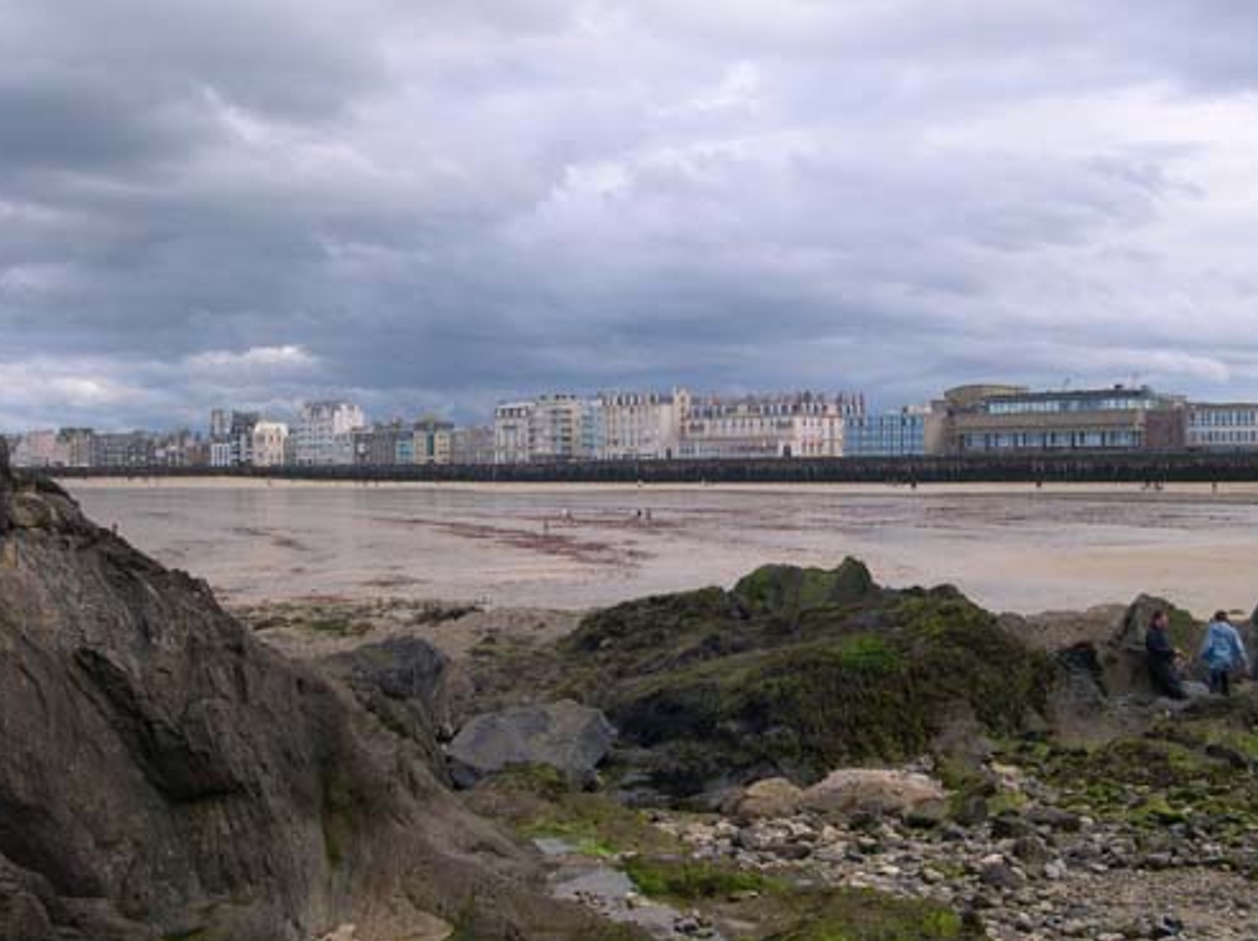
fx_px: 1525
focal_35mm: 42
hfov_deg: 44.8
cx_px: 639
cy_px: 477
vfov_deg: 34.3
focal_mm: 8
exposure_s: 1/144
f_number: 7.6
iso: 100
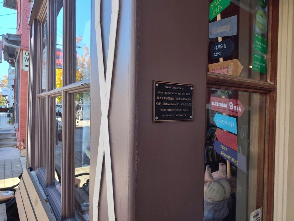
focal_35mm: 23
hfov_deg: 73.9
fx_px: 195
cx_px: 147
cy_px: 110
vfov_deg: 58.9
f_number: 1.8
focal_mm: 5.56
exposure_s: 1/200
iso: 134
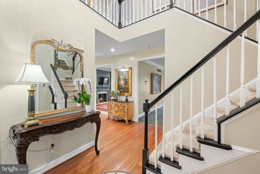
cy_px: 87
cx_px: 130
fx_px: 101
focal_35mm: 14
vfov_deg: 81.3
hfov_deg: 104.2
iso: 320
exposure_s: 1.3
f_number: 9
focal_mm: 14
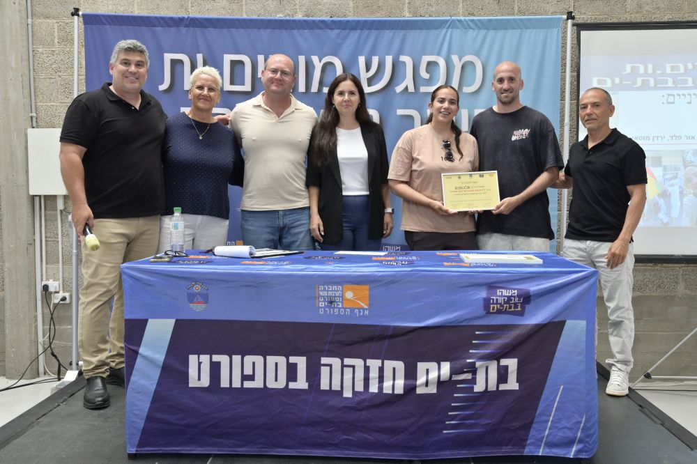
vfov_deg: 37.8
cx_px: 348
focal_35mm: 35
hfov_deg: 54.5
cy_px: 232
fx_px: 677
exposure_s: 1/160
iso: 1600
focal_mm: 35
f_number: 6.3
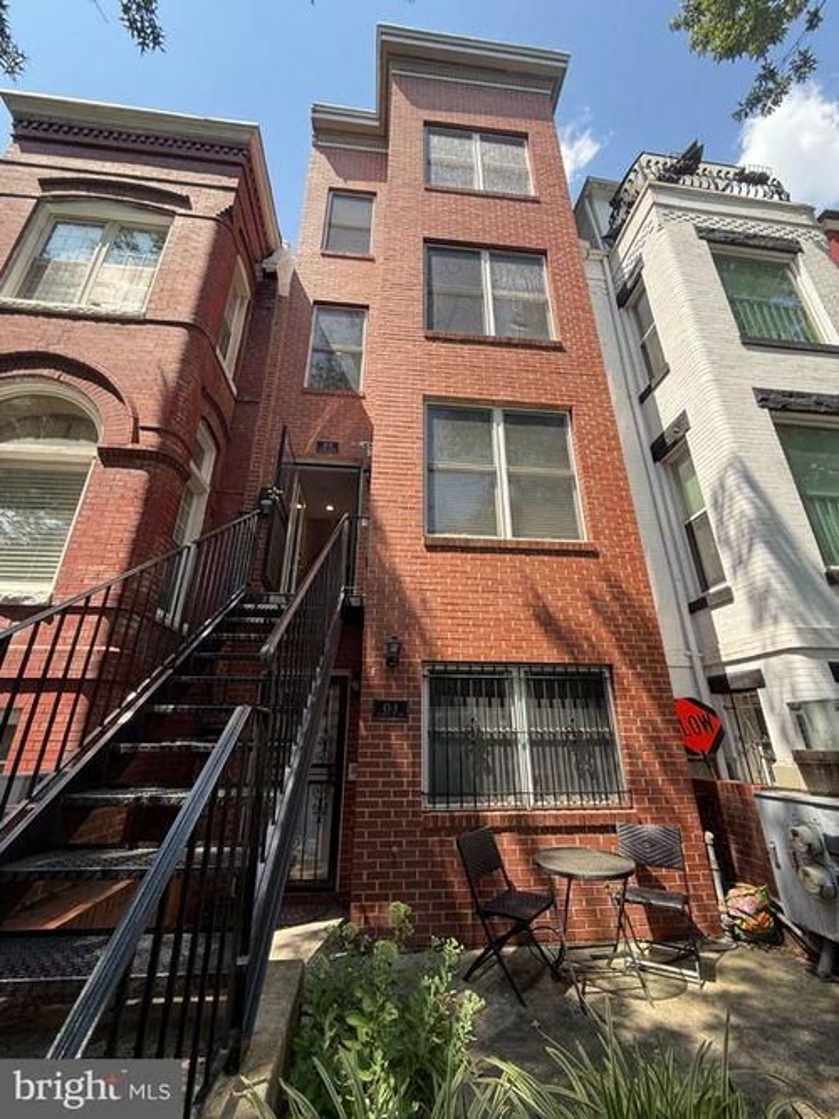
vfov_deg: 102.1
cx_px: 420
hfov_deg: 85.7
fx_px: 453
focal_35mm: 14
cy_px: 560
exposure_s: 1/405
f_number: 2.2
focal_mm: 2.22
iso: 50
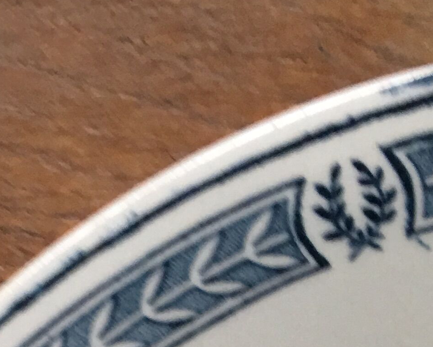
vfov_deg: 11.1
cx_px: 125
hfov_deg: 16.0
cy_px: 782
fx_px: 1538
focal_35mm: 120
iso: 50
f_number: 2.2
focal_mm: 4.15
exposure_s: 1/17
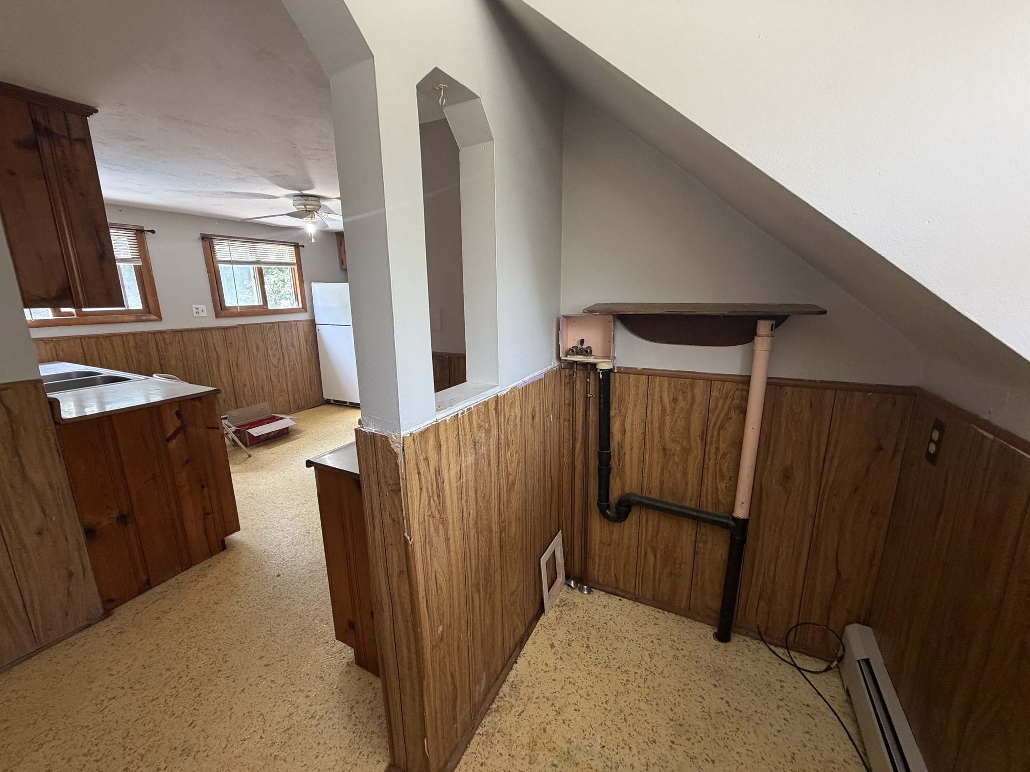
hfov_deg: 102.1
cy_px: 386
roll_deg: +0.4
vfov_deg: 85.7
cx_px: 515
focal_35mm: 14
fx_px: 417
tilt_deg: -11.5
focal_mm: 2.22
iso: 250
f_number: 2.2
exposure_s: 1/120
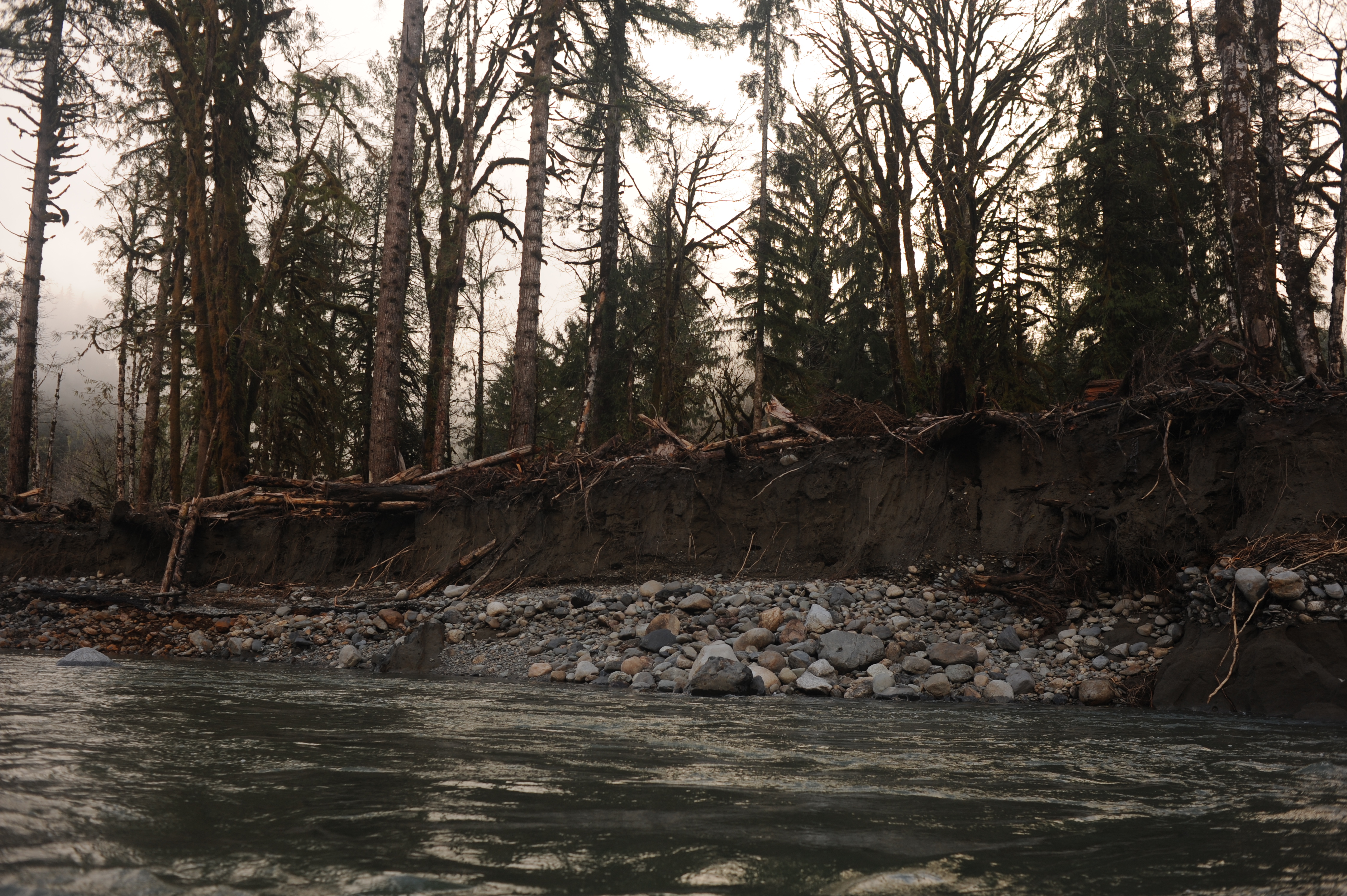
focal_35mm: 35
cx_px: 674
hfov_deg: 54.5
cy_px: 448
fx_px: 1309
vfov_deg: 37.8
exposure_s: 1/640
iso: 320
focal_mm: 35
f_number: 5
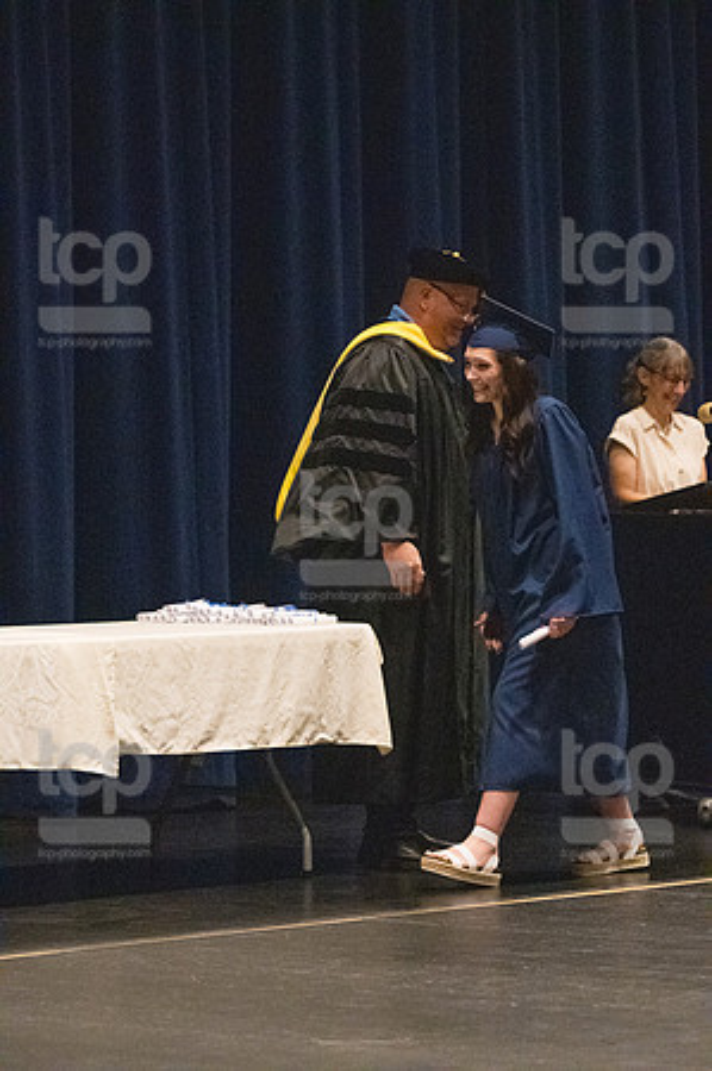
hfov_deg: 7.3
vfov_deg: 11.0
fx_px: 5560
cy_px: 536
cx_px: 356
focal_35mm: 187
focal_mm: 125
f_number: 3.2
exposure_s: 1/400
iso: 10000
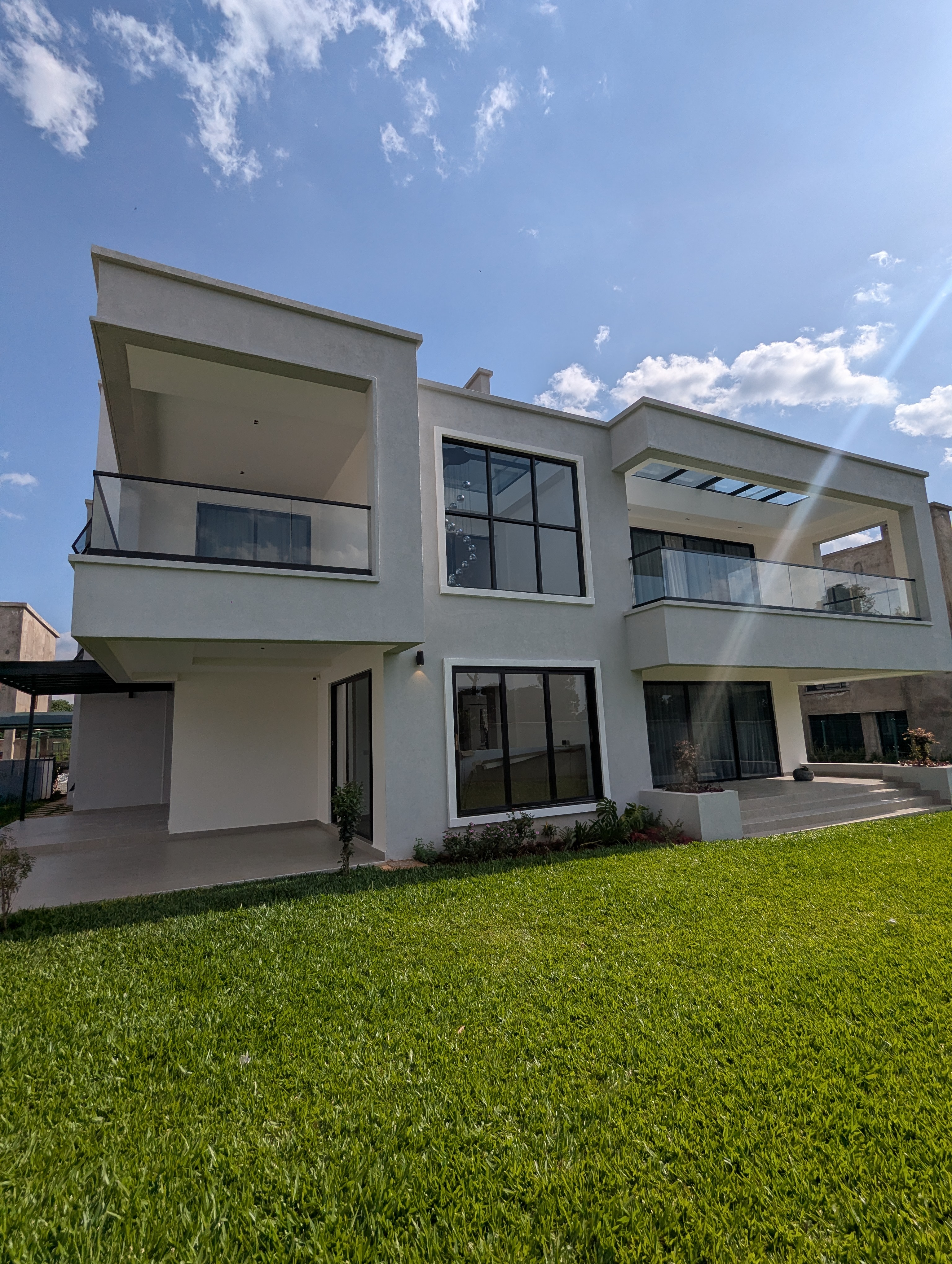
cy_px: 632
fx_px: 585
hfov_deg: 78.2
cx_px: 476
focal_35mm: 16
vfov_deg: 94.4
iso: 50
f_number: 2.2
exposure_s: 1/4049
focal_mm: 2.35
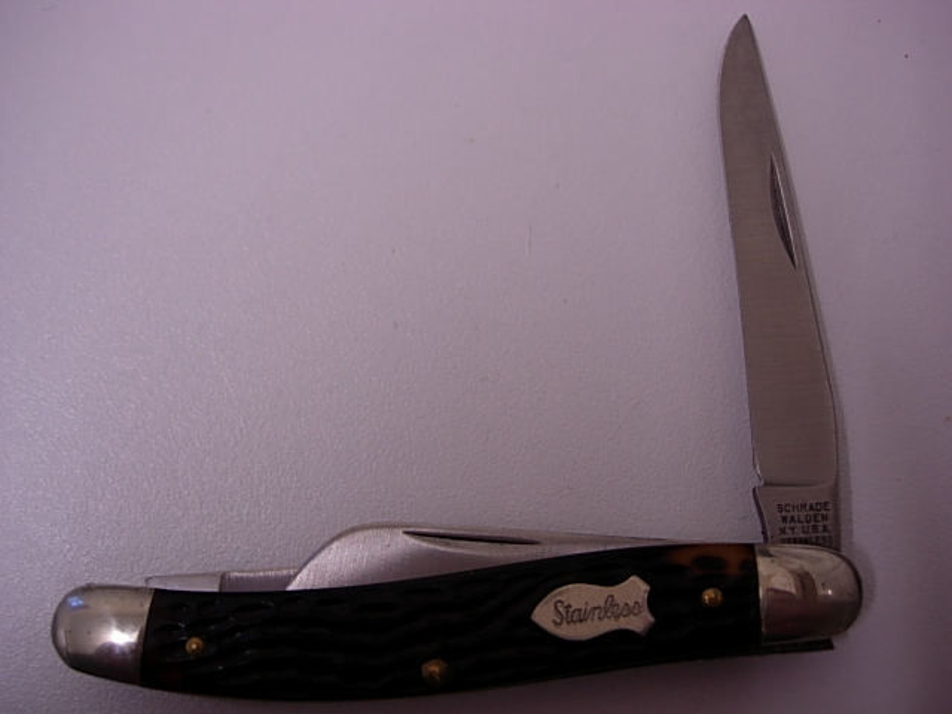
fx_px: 1045
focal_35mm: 38
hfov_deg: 49.0
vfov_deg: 37.7
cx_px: 476
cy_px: 357
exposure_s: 1/15.5
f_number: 2.8
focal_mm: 7.8
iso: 64
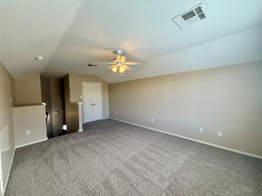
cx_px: 131
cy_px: 98
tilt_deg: -1.9
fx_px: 106
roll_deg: +1.2
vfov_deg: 85.7
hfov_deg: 102.1
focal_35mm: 14
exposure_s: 1/120
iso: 100
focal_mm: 2.22
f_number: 2.2
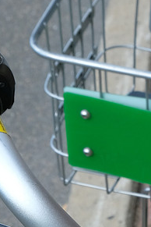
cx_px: 275
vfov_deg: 7.6
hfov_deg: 5.1
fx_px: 1680
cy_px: 278
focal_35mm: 267
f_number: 13
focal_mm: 35.8
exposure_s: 1/40
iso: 200
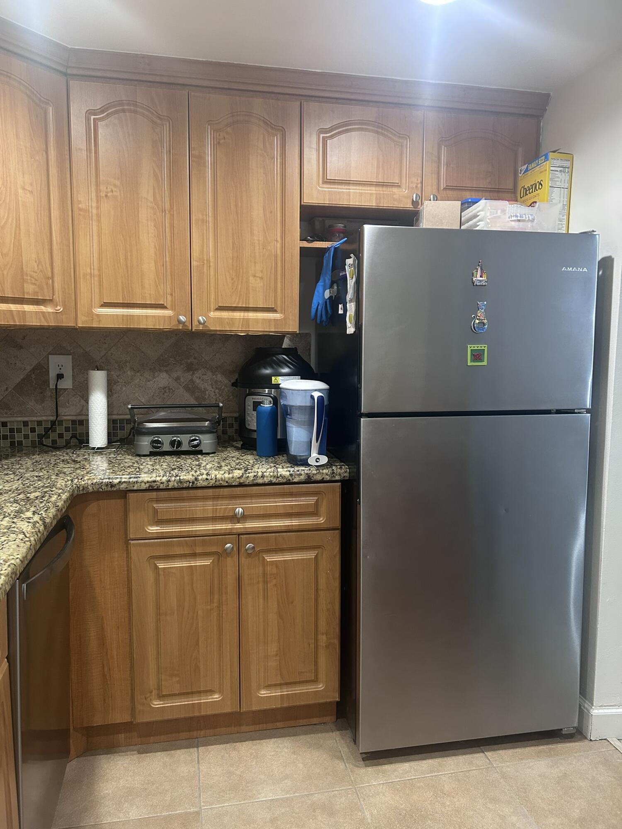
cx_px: 311
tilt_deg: -7.6
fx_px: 623
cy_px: 414
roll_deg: -1.0
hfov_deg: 53.1
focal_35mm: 26
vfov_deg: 67.3
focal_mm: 5.7
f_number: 1.5
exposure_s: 1/60
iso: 250
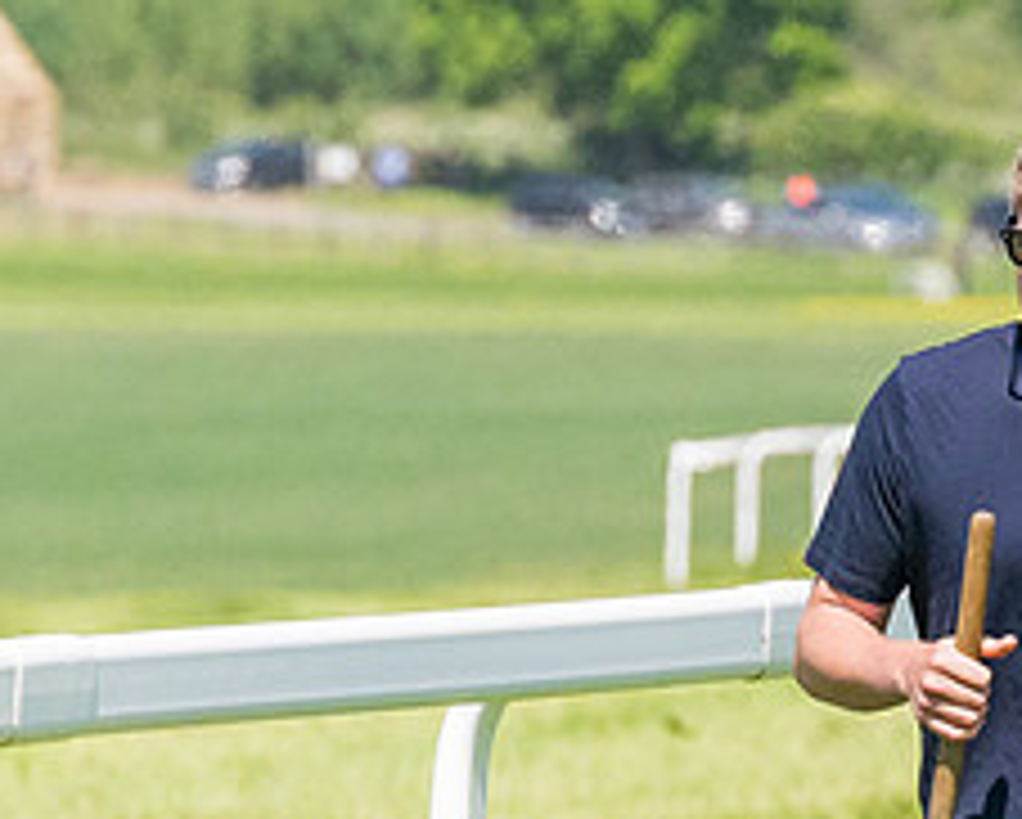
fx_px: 25490
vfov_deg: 1.8
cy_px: 777
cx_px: 1044
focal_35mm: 842
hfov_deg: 2.3
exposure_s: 1/6400
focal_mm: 155
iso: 400
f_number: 5
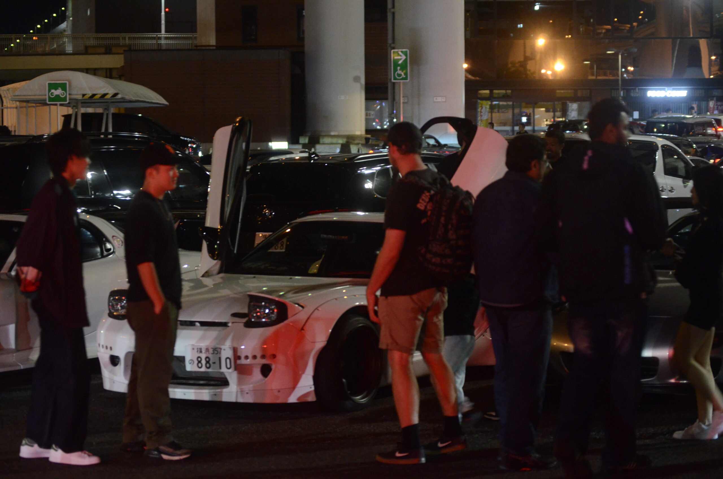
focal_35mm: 102
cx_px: 362
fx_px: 2044
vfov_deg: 13.4
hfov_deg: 20.1
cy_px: 240
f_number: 2.8
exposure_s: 1/30
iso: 2500
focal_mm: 68
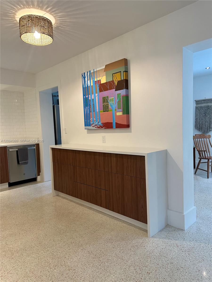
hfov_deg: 56.8
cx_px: 106
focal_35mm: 24
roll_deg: +1.8
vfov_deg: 71.6
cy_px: 141
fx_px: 196
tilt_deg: -4.2
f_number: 1.78
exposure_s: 1/120
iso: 200
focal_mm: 6.86
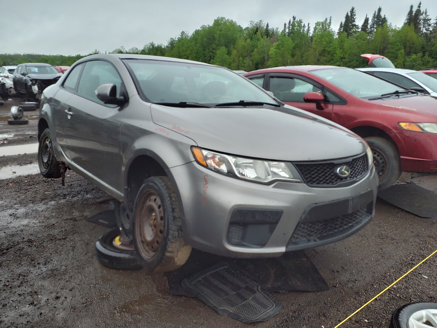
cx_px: 218
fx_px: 328
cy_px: 164
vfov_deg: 53.1
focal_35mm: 26
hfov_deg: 67.3
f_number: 1.9
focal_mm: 3.58
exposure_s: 1/120
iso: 80
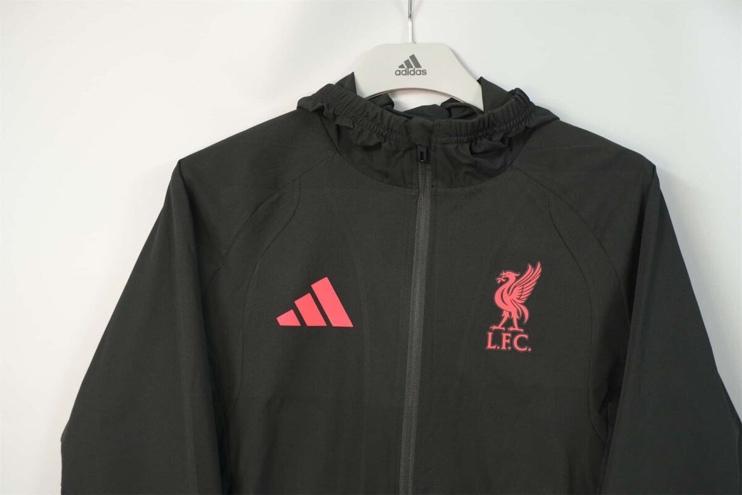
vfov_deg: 30.5
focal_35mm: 44
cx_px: 371
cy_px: 248
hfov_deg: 44.5
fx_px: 907
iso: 640
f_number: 4.5
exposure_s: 1/18
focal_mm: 29.6
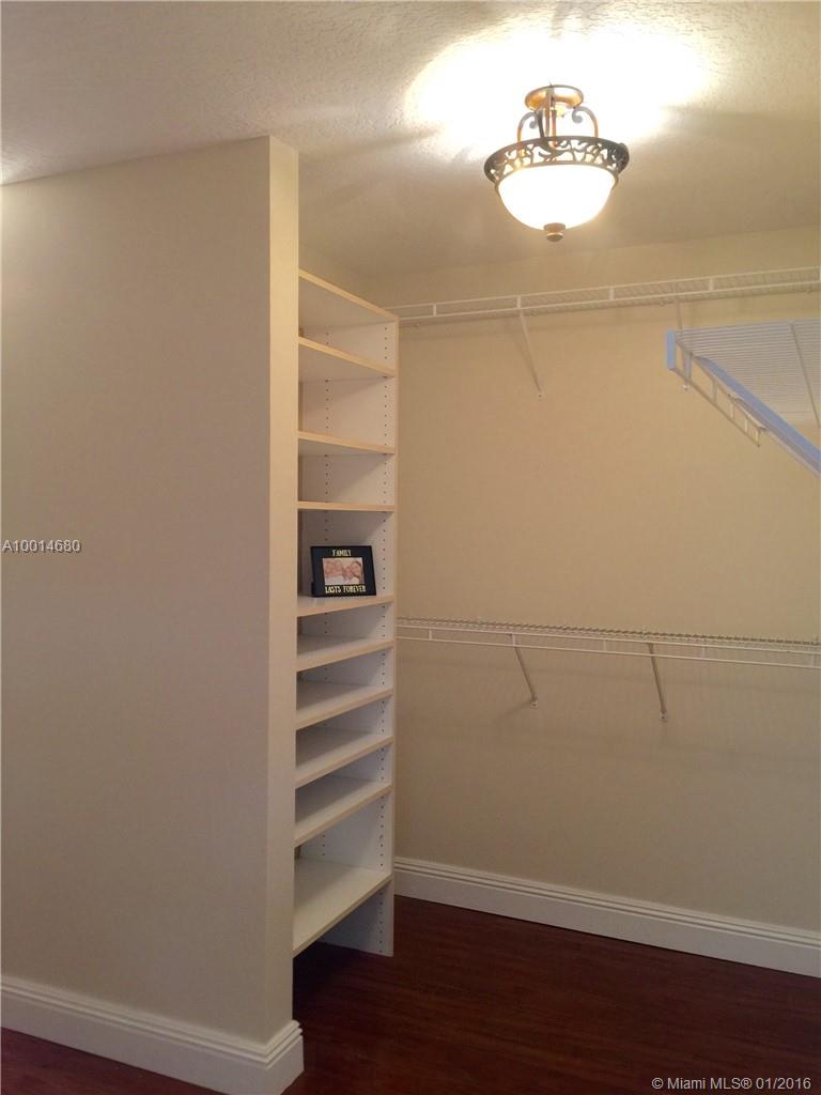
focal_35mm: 29
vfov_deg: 61.7
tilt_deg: -0.4
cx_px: 410
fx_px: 917
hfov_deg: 48.2
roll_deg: -0.5
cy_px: 548
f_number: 2.2
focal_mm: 4.15
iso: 40
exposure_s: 1/15
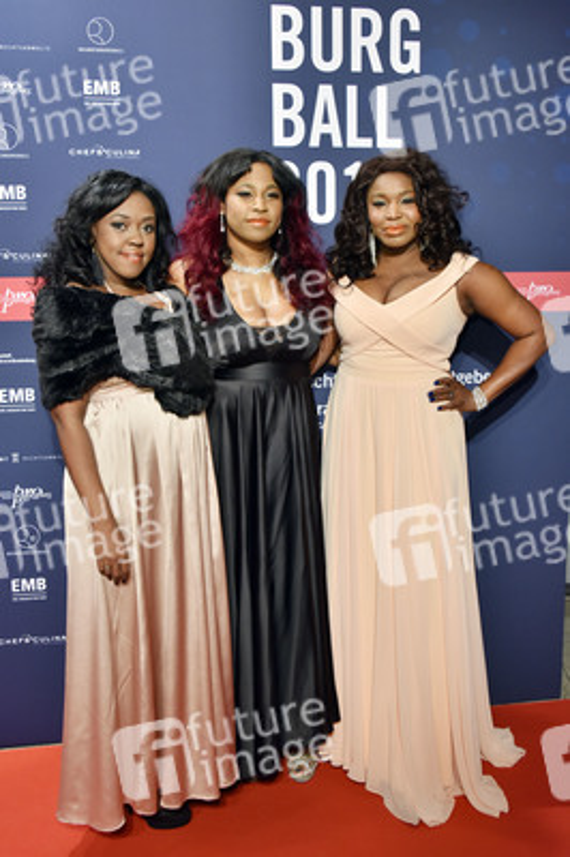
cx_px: 285
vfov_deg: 54.5
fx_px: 833
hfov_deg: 37.8
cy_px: 428
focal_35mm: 35
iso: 1000
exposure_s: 1/160
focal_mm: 35
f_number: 6.3
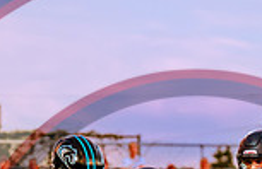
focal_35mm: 543
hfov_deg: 3.8
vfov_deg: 2.5
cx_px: 173
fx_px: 3916
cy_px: 307
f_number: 2.8
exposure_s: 1/1000
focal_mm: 116
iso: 2800
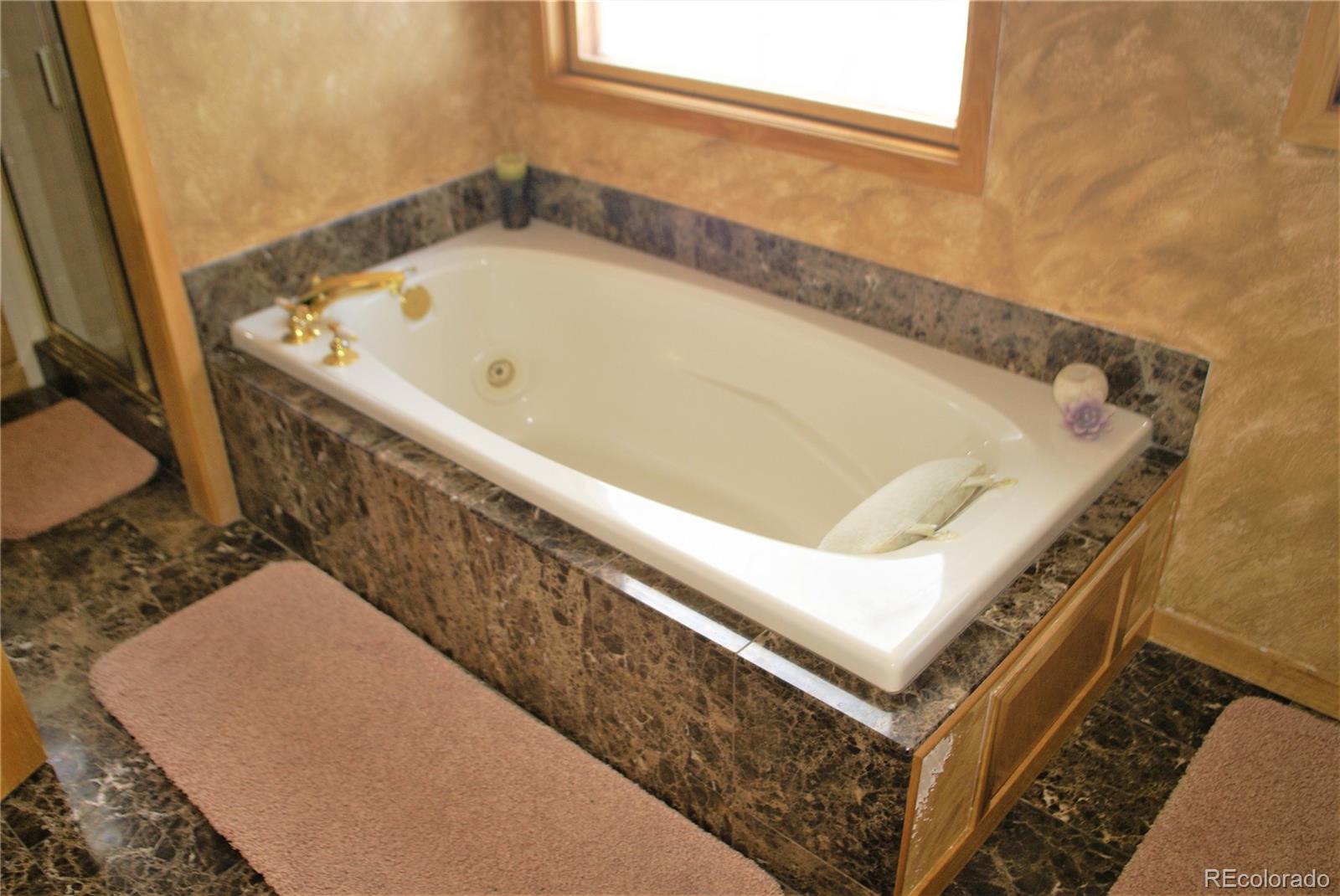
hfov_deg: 61.9
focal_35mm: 30
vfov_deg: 43.7
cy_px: 448
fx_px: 1118
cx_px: 670
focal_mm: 20
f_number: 2.8
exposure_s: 1/125
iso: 100
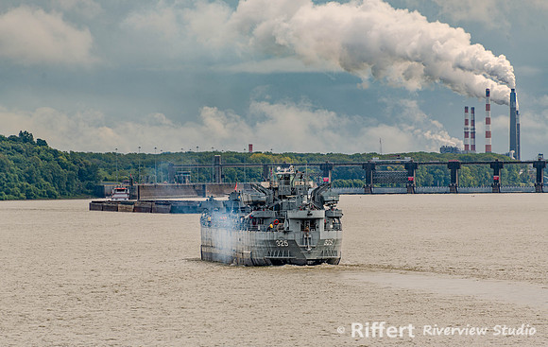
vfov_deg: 4.2
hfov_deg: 6.6
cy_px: 176
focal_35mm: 317
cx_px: 269
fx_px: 4757
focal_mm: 300
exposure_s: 1/160
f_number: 8
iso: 64
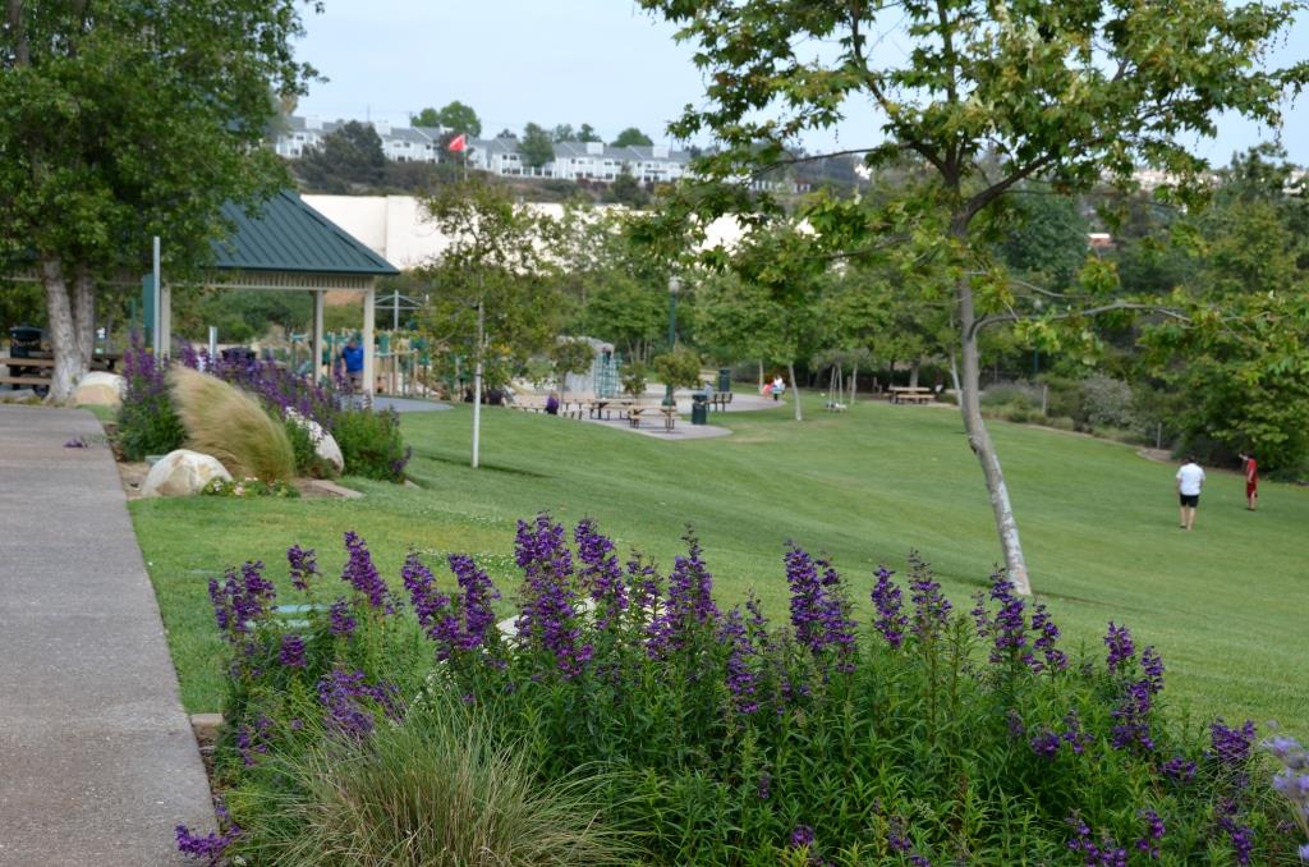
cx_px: 654
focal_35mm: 75
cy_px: 434
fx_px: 2721
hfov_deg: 27.0
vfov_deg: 18.1
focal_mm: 50
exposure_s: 1/250
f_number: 8
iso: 180
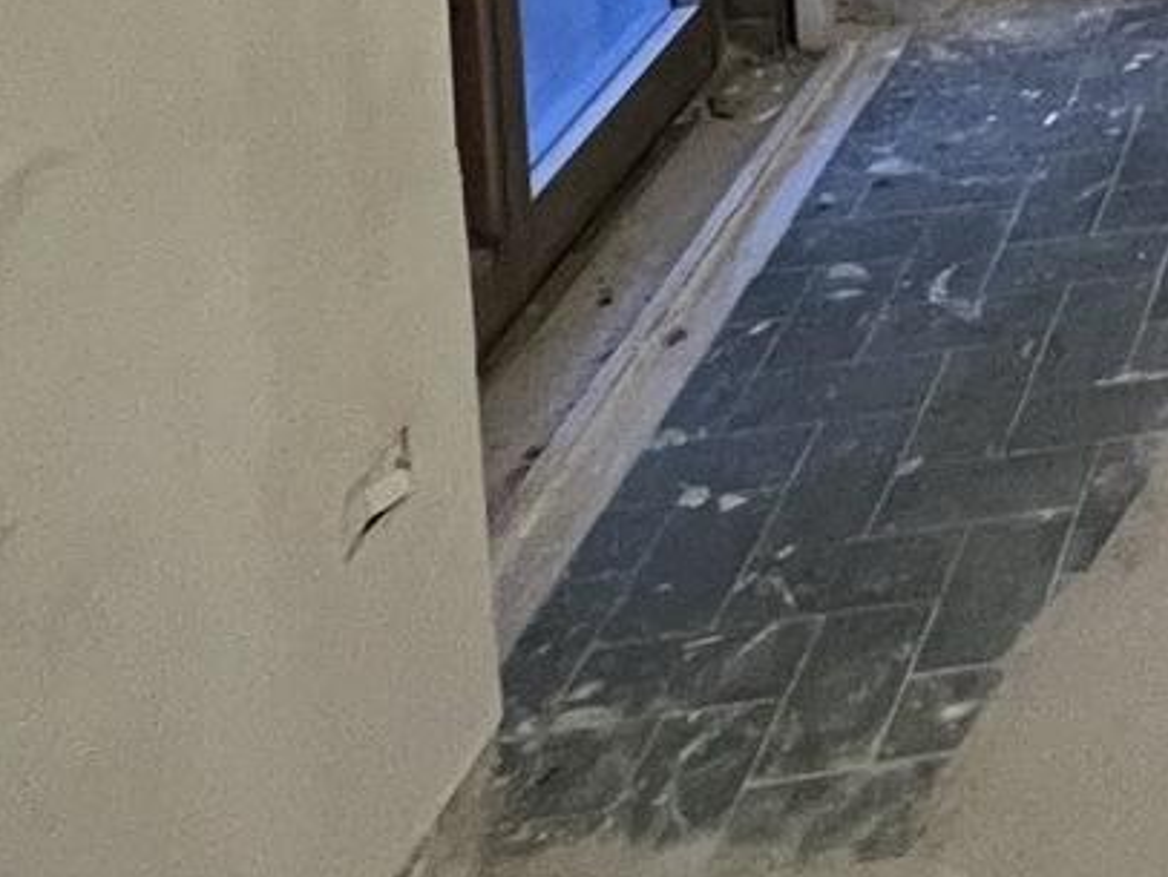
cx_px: 2132
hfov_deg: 20.6
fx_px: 2161
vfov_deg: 16.4
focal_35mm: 64
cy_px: -958
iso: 500
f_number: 1.8
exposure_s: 1/50
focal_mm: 1.57
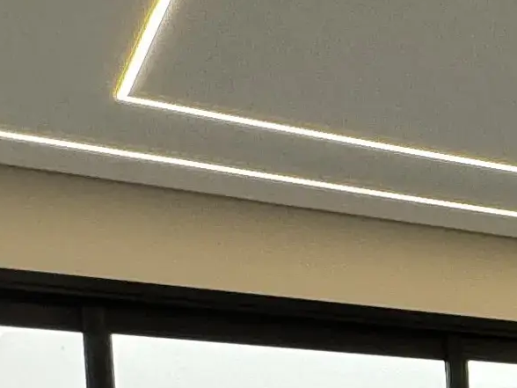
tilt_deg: -2.8
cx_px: 1185
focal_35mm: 96
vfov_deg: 13.9
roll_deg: +0.9
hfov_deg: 14.6
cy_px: 668
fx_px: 1434
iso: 80
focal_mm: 2.22
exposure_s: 1/120
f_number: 2.2
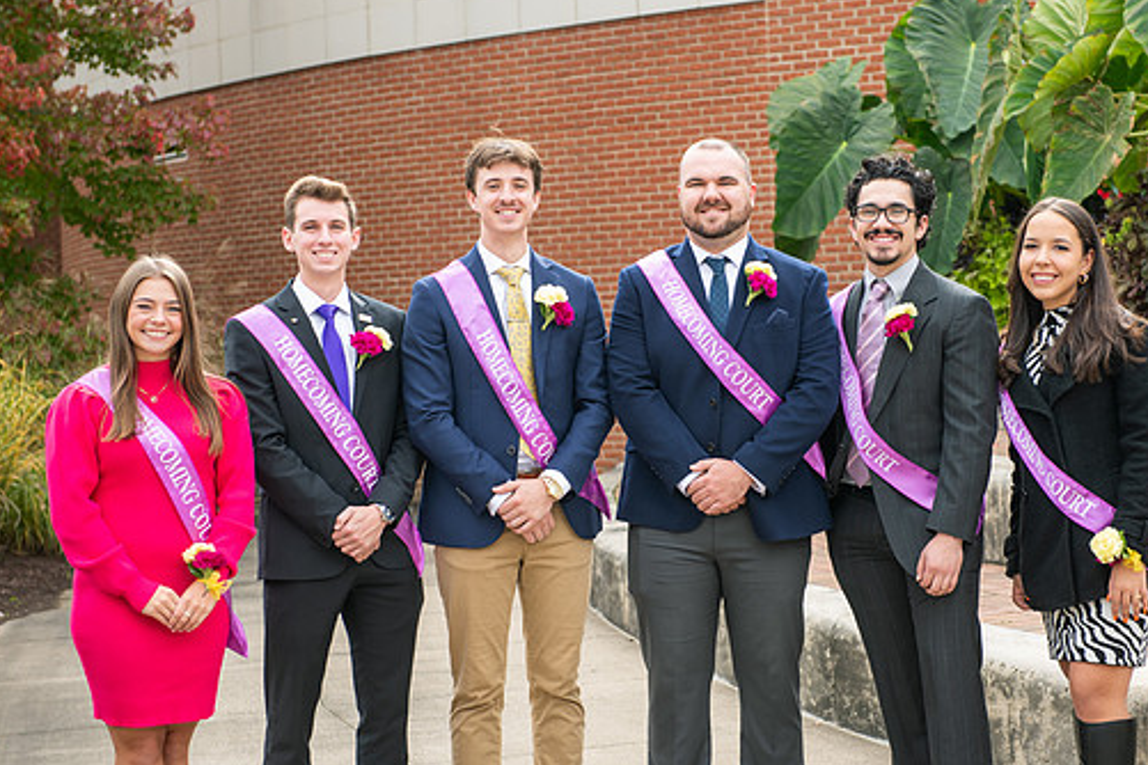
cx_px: 655
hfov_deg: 25.0
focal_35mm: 81
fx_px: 2583
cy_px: 354
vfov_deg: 16.9
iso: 200
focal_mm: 70
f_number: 4.5
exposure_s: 1/250
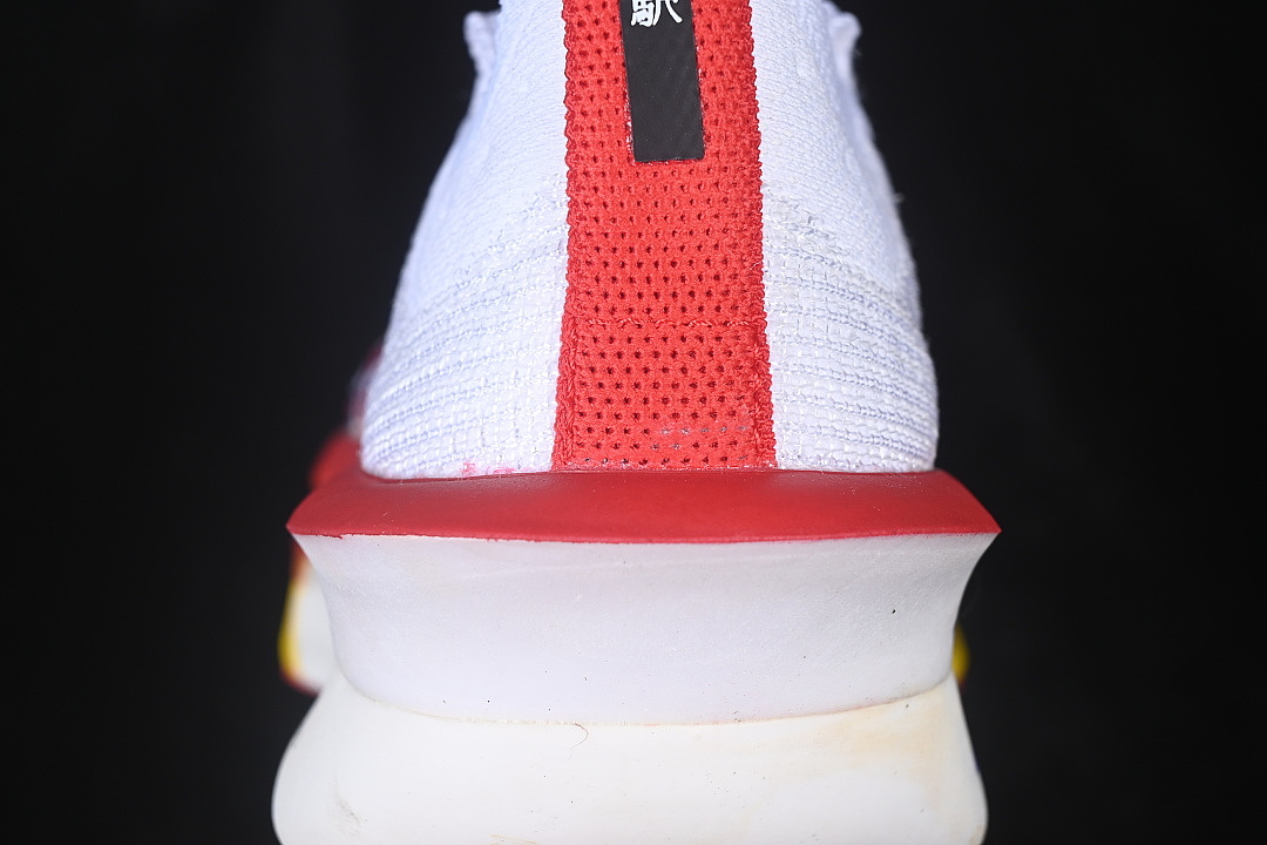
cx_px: 634
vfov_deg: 18.2
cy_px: 422
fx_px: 2639
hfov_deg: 27.0
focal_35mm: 75
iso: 160
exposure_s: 1/80
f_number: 7.1
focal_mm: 50
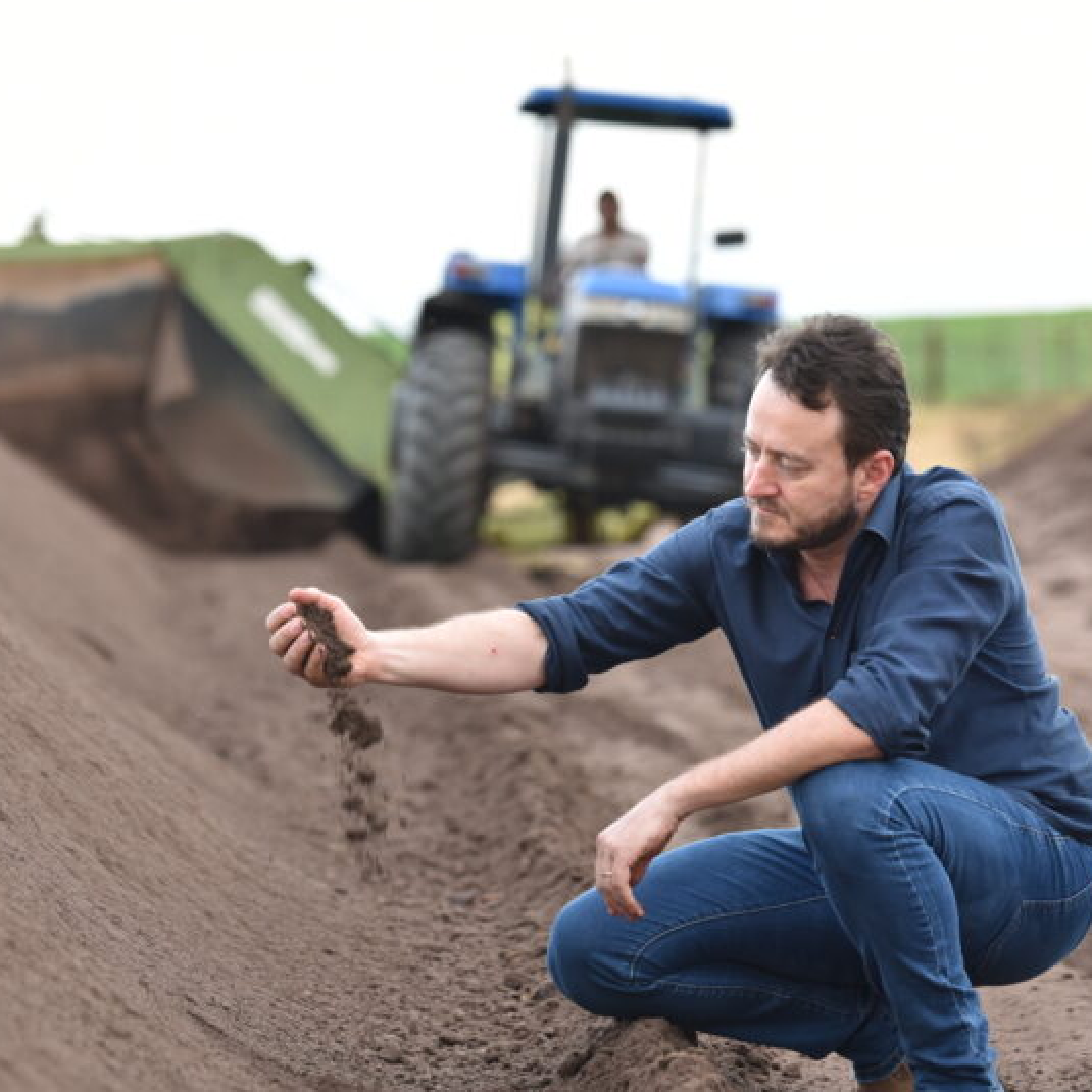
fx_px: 6888
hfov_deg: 9.1
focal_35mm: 193
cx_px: 437
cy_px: 598
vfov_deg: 9.1
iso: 400
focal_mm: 135
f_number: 4
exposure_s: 1/200
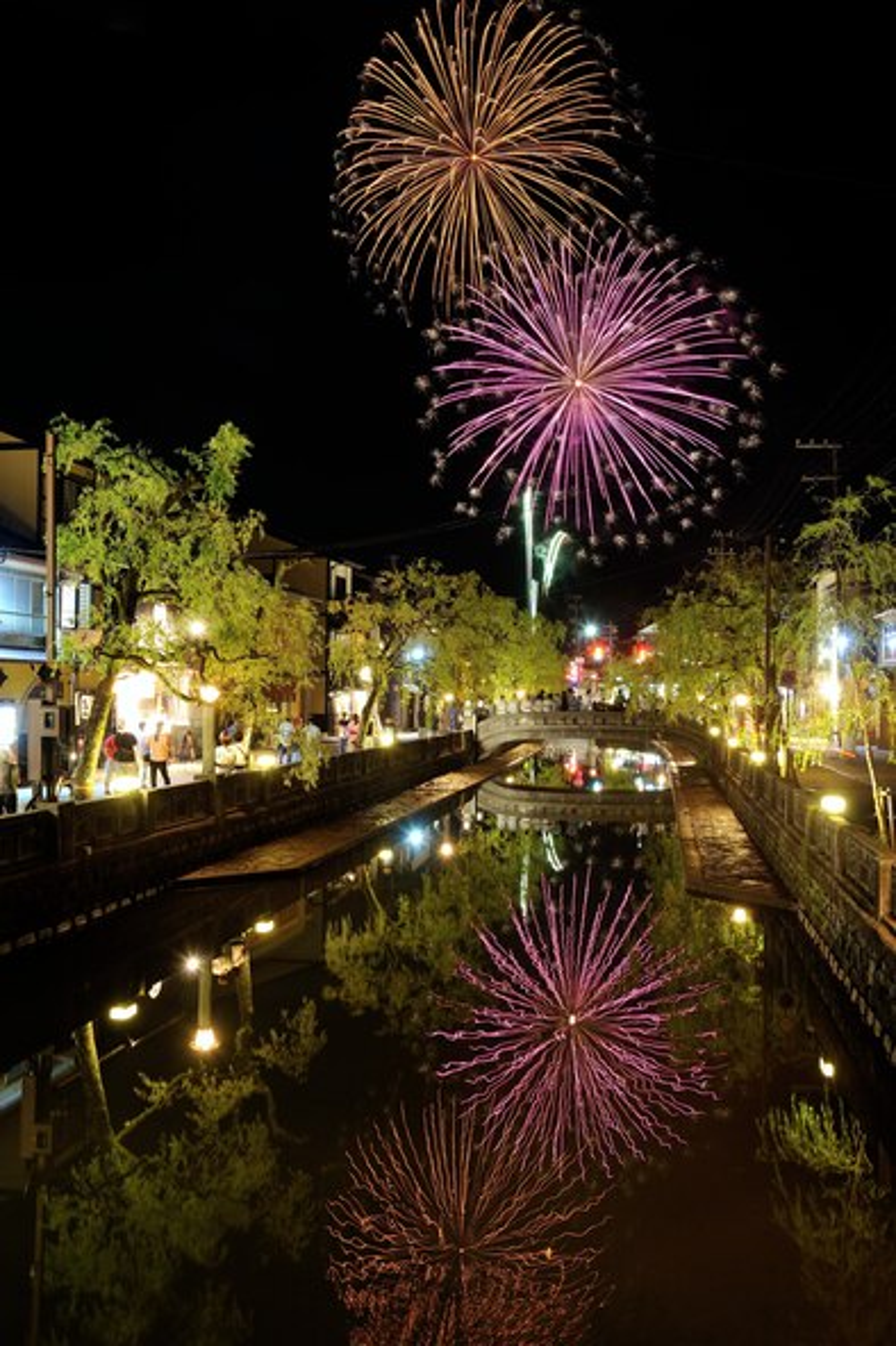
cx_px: 448
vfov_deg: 55.8
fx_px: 1271
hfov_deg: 38.8
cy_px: 673
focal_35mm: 34
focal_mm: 34
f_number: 9
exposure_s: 12.7
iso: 200
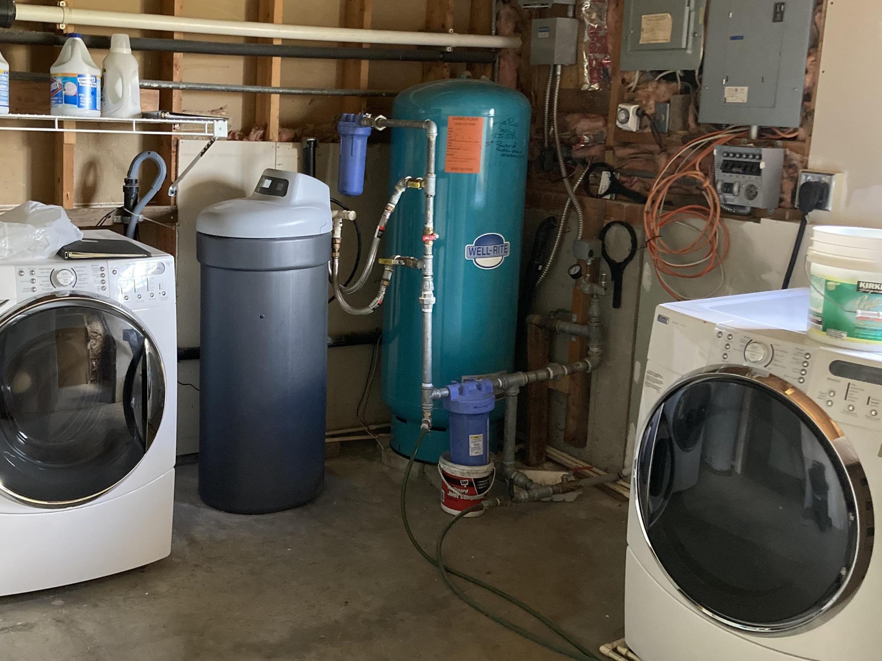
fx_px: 994
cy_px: 278
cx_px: 321
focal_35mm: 39
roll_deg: -2.0
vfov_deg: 36.7
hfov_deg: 47.4
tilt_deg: -8.6
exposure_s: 1/30
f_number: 1.8
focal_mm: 3.99
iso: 500
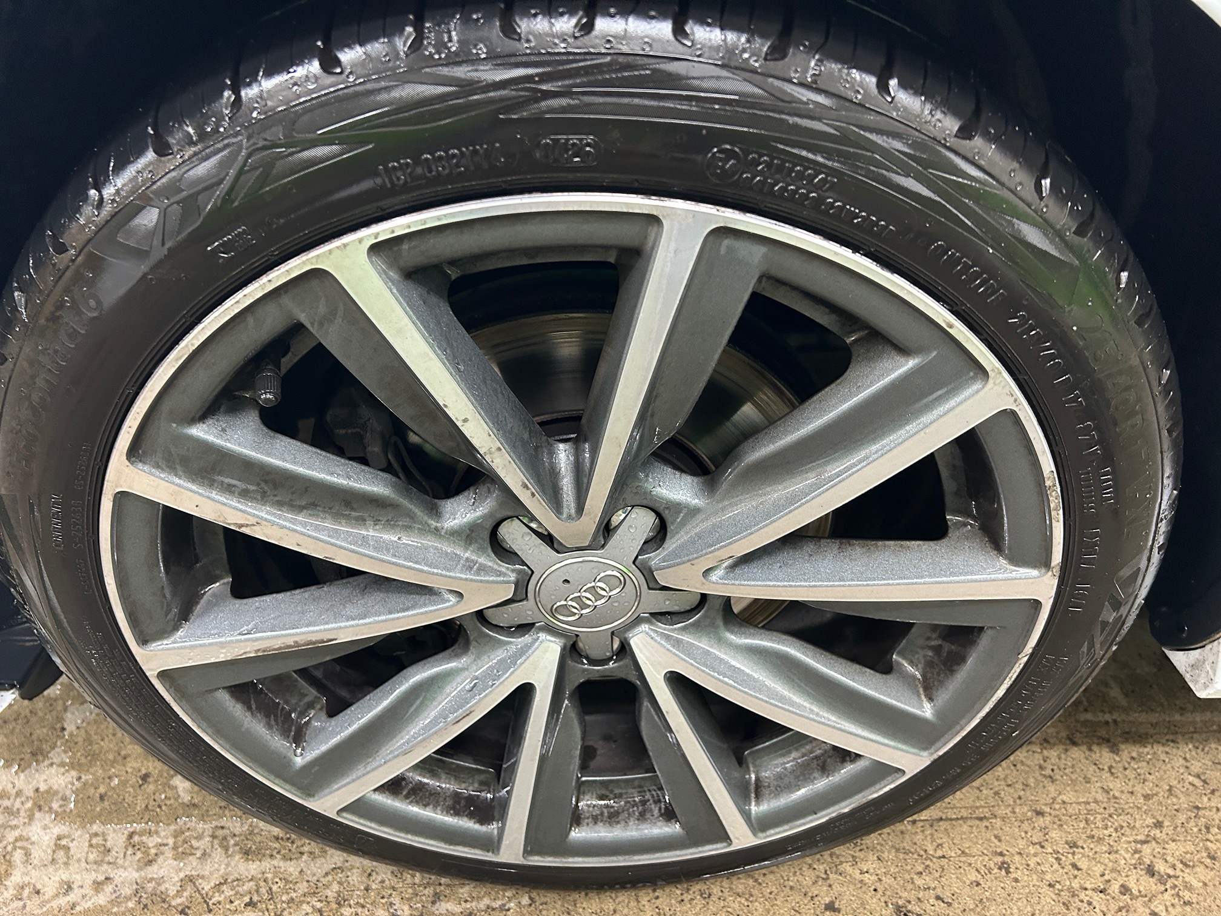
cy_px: 458
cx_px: 610
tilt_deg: -39.0
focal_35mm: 26
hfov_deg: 67.3
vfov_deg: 53.1
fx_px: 917
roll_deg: +0.2
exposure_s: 1/50
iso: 250
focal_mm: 5.7
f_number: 1.5
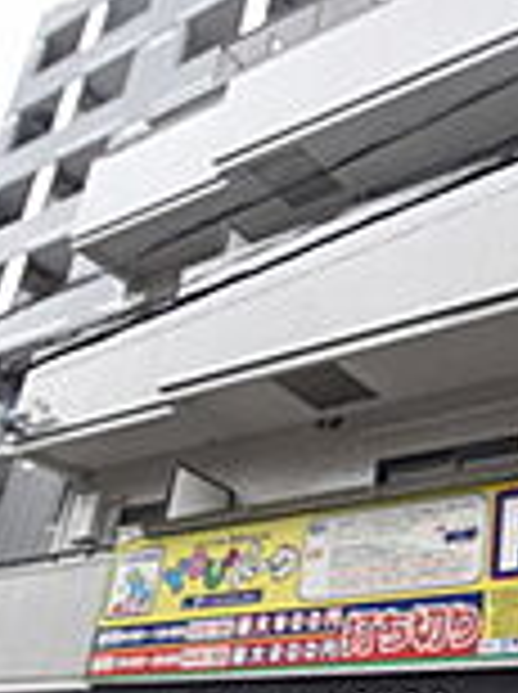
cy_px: 459
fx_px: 900
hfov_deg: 30.6
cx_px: 468
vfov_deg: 41.6
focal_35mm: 45
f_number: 7.1
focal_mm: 10
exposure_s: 1/250
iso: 200
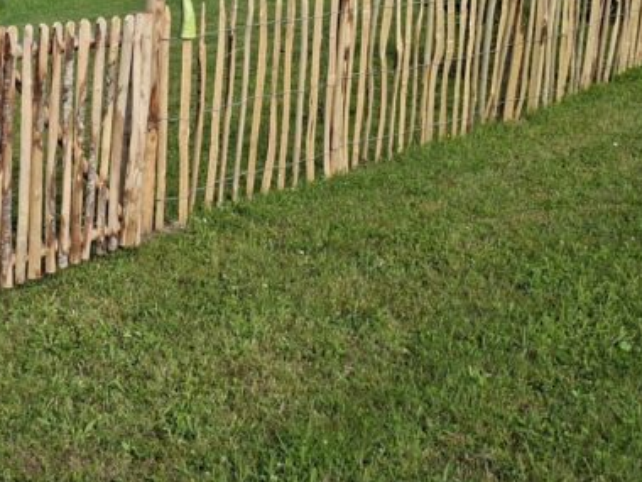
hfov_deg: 29.5
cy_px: 113
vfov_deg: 24.1
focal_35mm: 60
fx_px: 1113
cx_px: -39
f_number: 1.8
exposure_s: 1/1287
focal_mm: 5.54
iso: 50
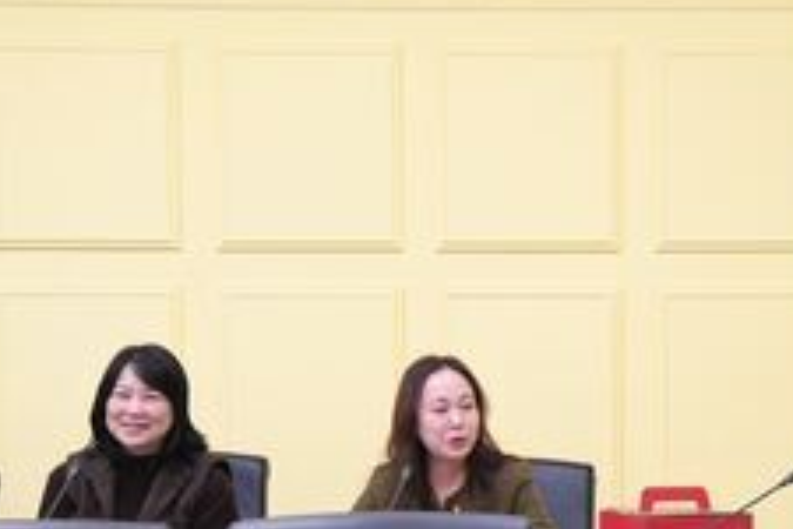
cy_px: 453
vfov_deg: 15.2
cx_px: 652
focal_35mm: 89
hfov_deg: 22.5
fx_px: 1960
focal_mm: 40
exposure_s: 1/160
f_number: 4
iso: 4000
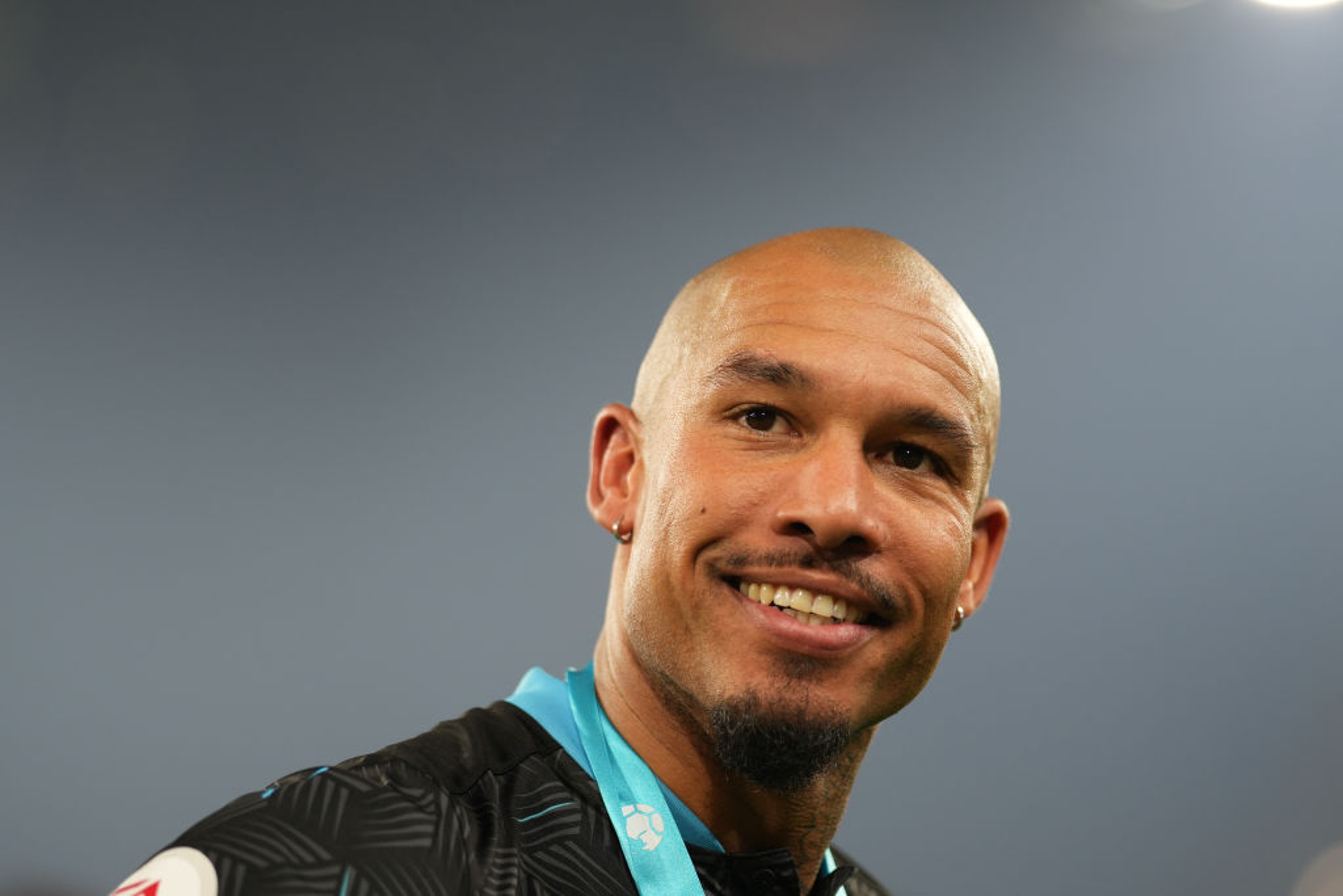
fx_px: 7536
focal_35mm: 202
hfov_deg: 10.2
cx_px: 672
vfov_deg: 6.8
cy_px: 448
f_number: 1.8
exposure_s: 1/640
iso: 400
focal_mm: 135
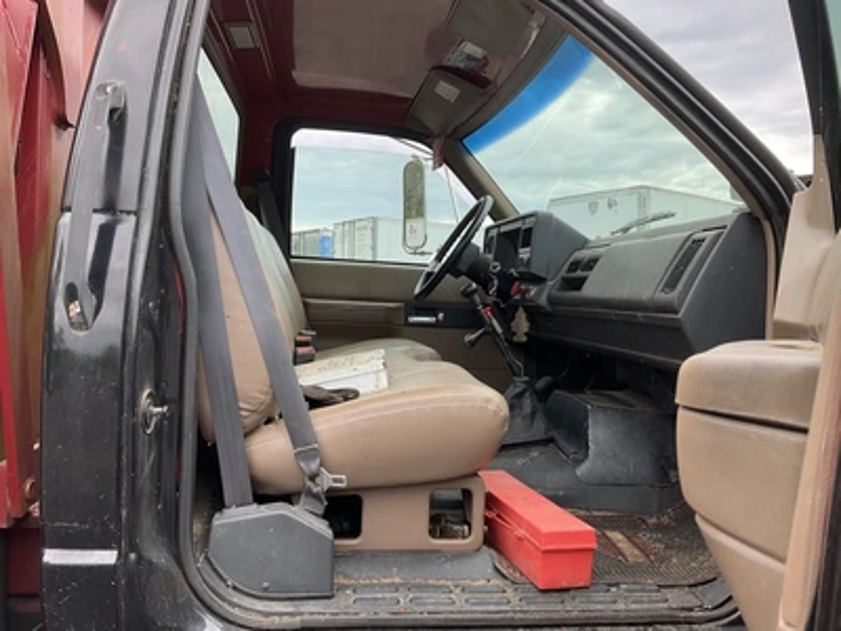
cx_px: 420
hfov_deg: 61.7
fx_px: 705
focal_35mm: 29
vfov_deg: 48.2
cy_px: 316
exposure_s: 1/237
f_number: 1.8
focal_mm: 3
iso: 20
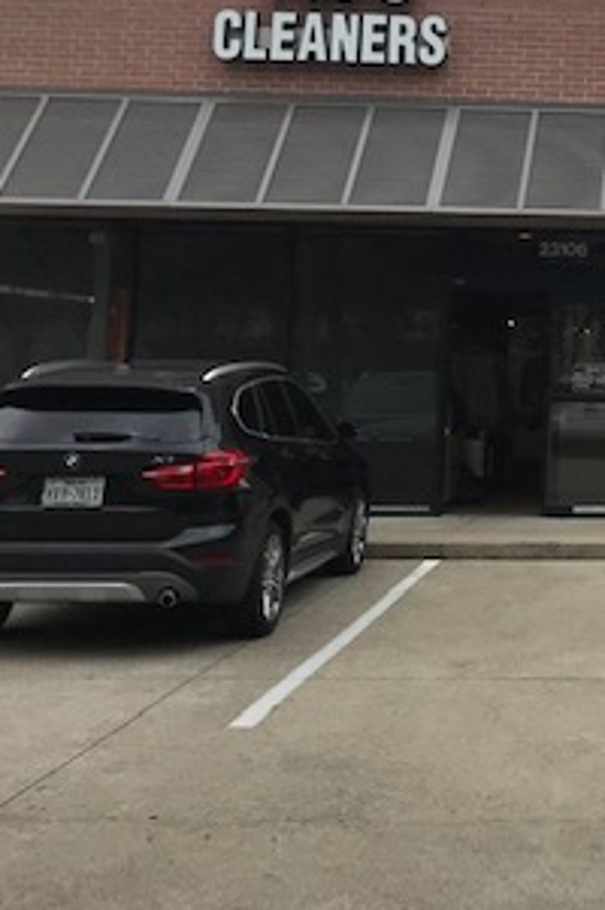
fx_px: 1566
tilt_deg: +6.9
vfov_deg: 31.8
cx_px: 799
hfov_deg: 20.0
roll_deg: -0.7
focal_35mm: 62
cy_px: 224
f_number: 1.8
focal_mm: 3.99
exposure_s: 1/3425
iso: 20
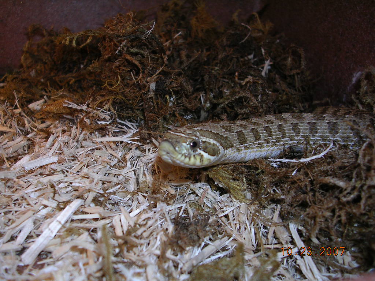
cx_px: 188
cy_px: 140
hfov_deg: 49.0
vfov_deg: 37.7
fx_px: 412
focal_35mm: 38
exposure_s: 1/60.1
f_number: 2.8
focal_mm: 5.8
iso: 50
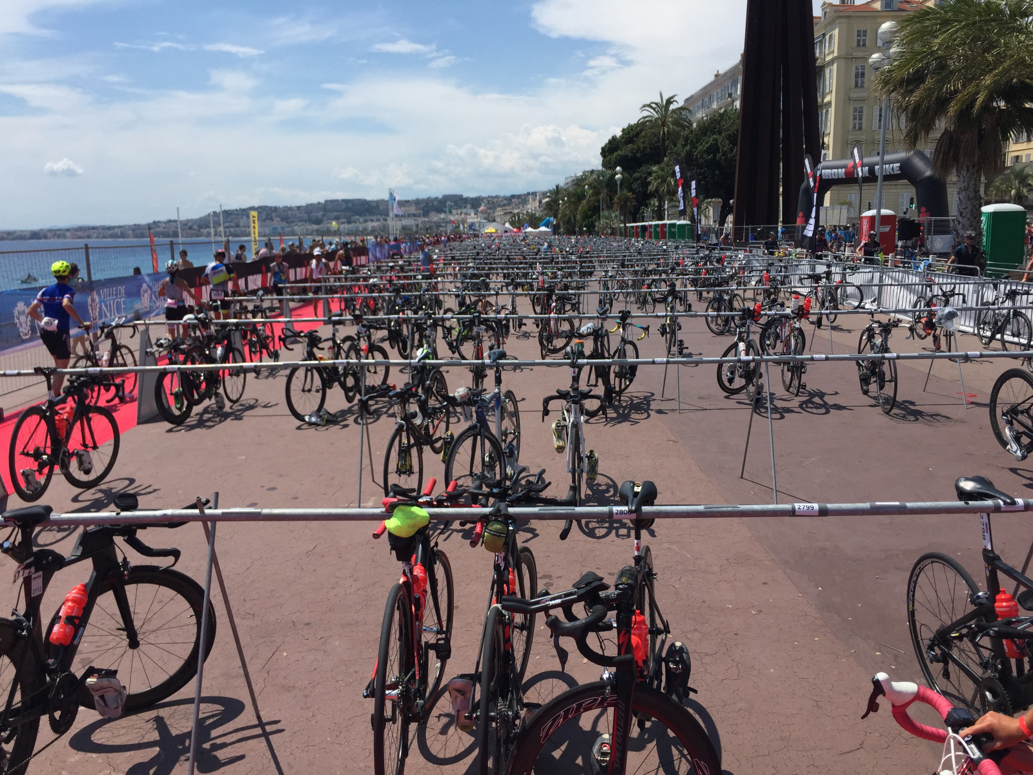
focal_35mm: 29
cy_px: 388
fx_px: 865
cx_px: 516
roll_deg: +0.2
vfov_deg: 48.2
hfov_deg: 61.7
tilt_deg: -9.9
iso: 32
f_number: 2.2
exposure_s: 1/3597
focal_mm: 4.15
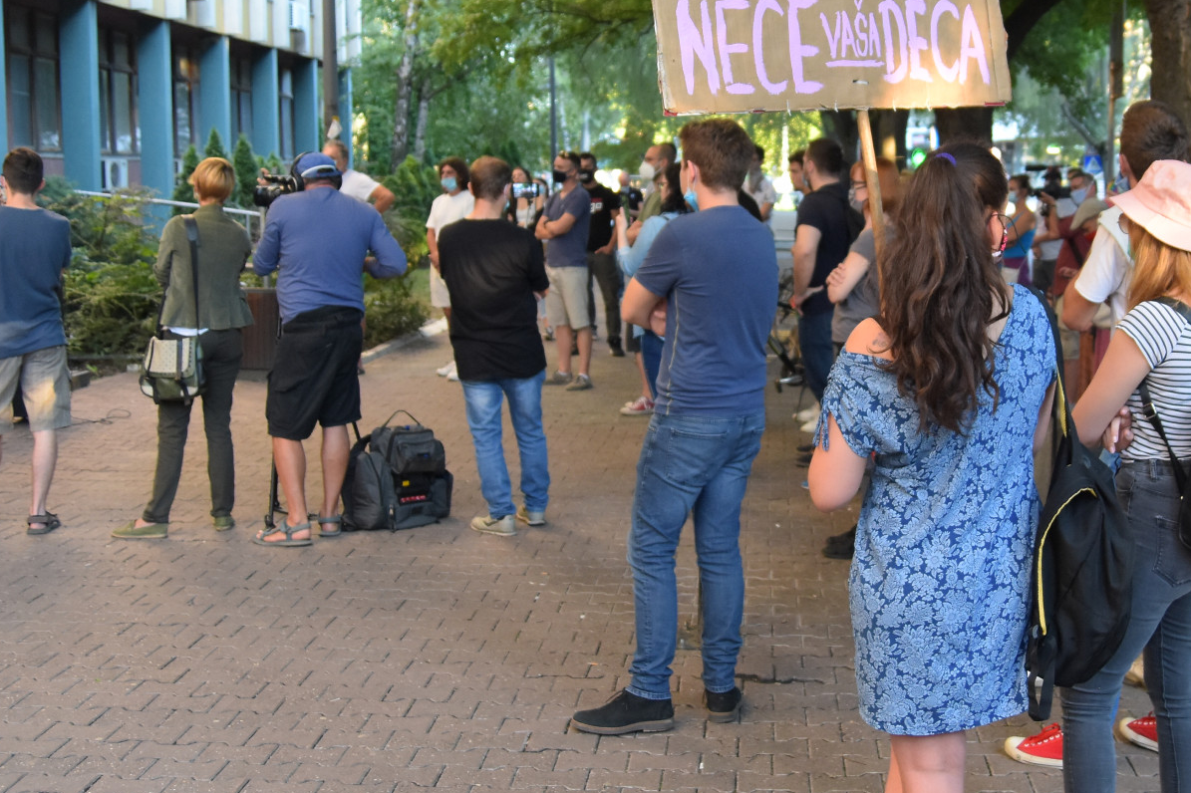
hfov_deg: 18.9
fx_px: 3572
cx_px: 830
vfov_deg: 12.7
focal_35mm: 108
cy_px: 355
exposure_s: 1/250
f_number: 4
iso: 1000
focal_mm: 42
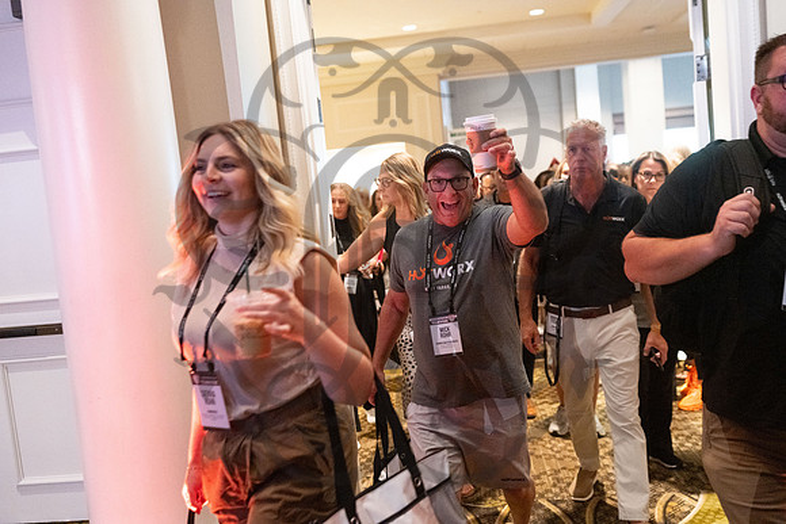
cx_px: 393
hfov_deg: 54.4
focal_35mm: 35
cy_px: 262
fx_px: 764
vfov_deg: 37.9
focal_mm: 35
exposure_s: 1/160
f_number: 2.8
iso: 4000
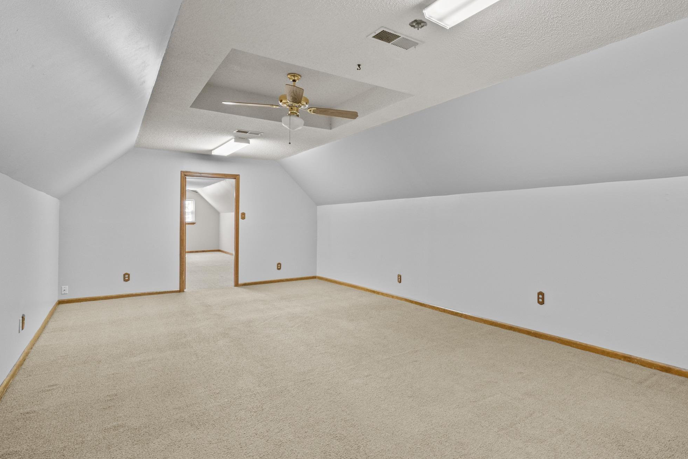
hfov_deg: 85.6
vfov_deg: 64.5
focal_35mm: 19
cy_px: 211
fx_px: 363
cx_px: 420
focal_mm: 10
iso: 400
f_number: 7.1
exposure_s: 1.3
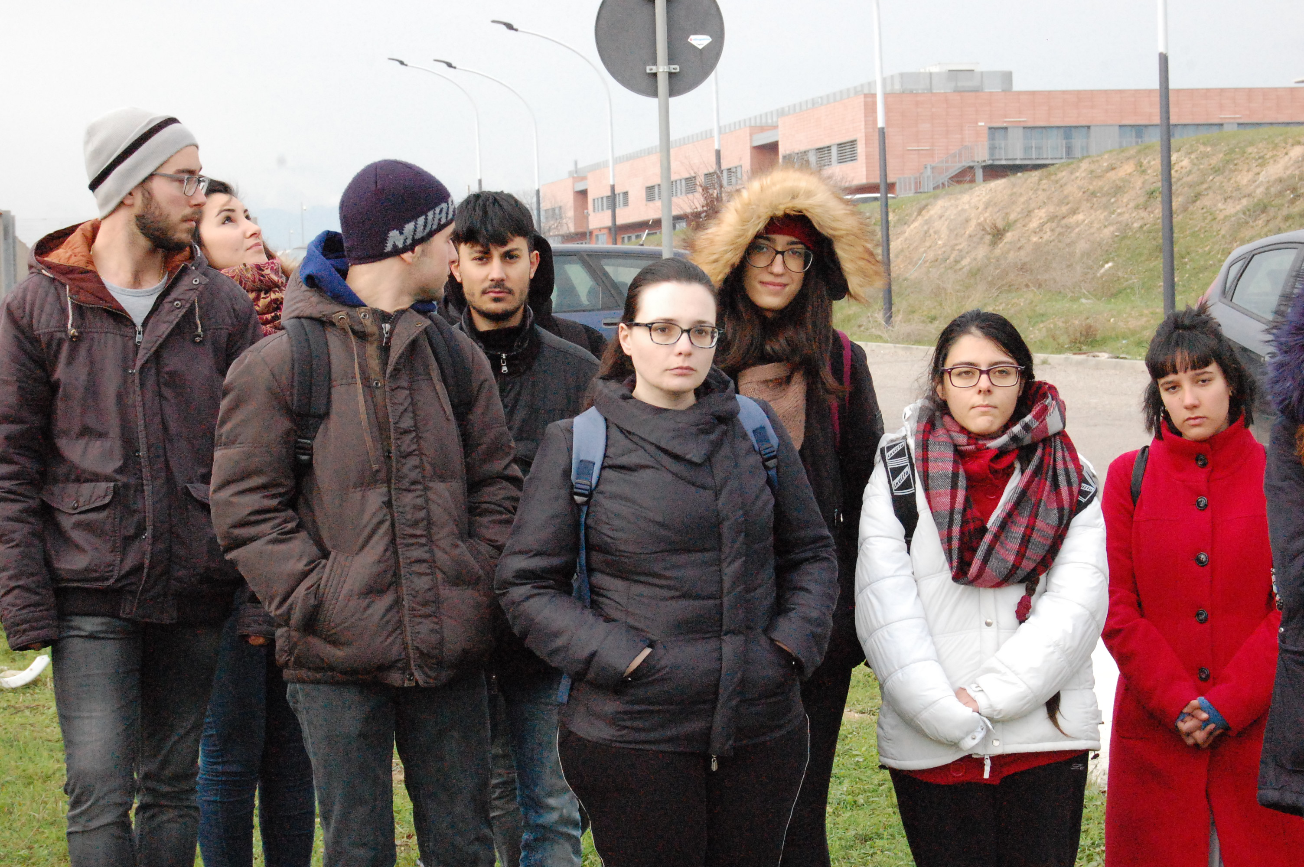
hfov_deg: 24.6
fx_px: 2986
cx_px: 652
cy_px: 434
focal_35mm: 82
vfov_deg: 16.5
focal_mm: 55
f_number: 13
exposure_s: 1/640
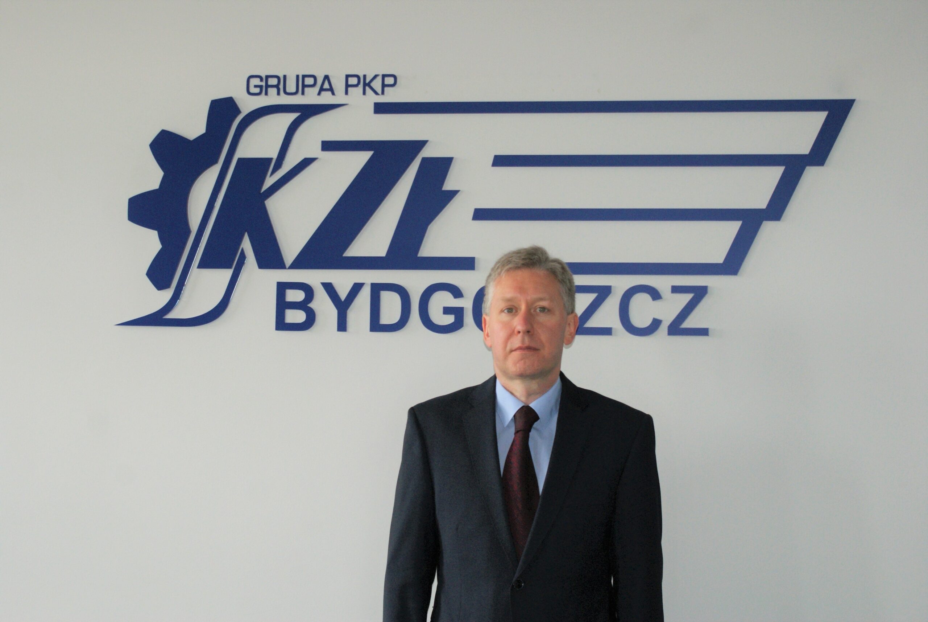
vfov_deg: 20.2
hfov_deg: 29.8
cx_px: 464
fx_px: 1742
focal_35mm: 68
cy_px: 311
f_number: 5.6
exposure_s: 1/60
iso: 400
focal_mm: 45
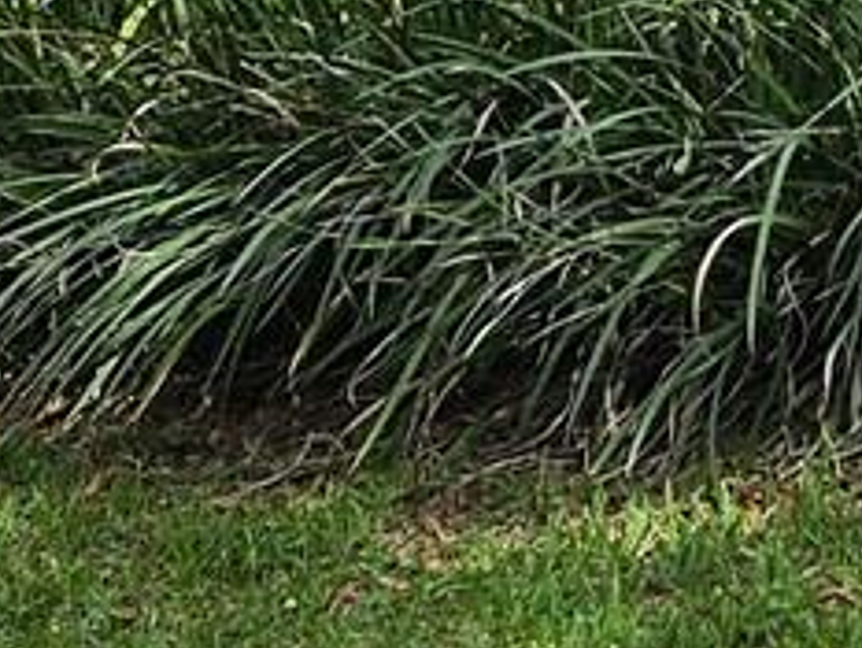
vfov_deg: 8.8
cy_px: -729
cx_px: 2135
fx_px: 3937
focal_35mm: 158
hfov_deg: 10.6
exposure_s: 1/638
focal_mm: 5.4
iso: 25
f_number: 1.8
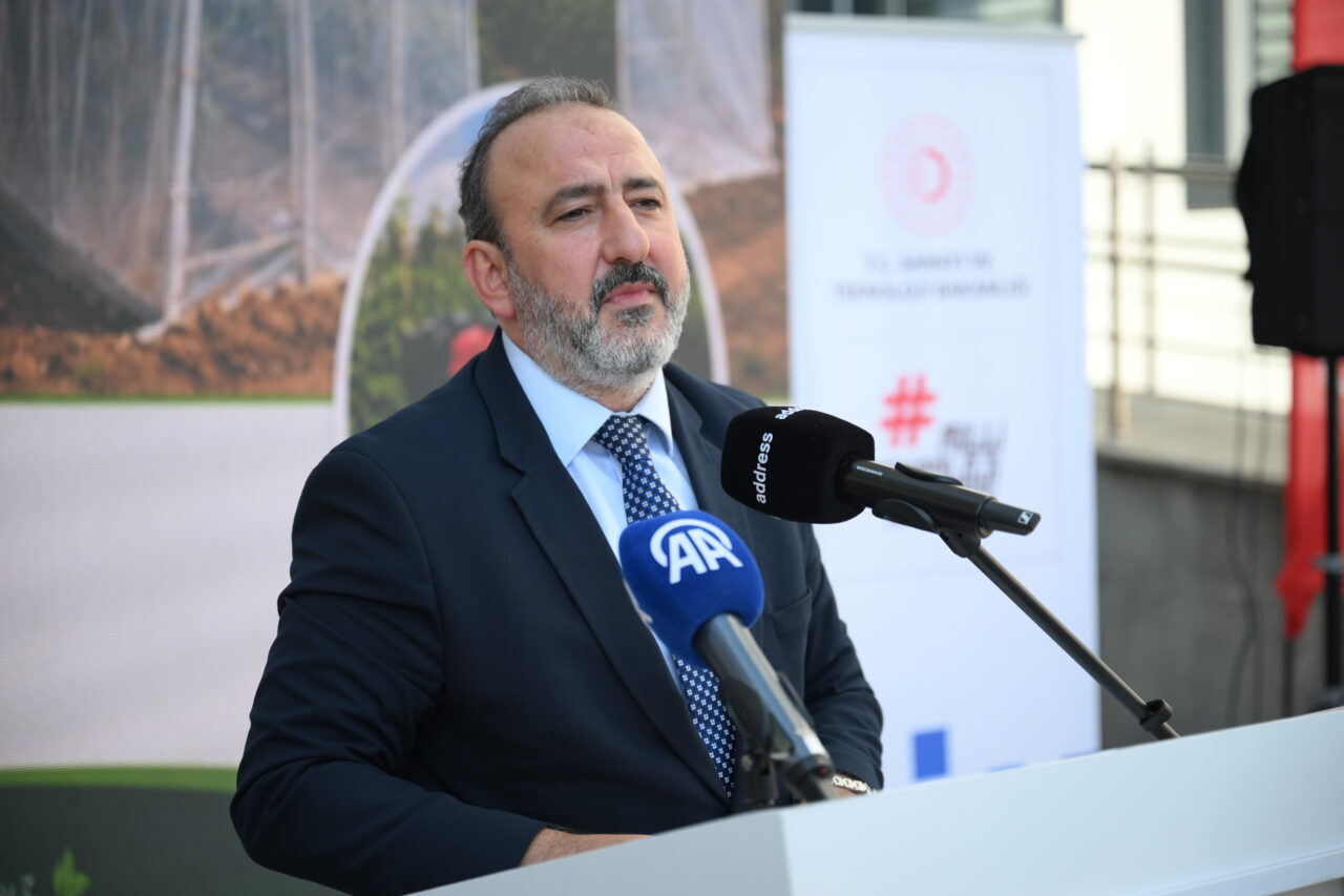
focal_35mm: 70
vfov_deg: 19.5
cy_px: 448
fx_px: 2613
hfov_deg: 28.8
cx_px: 672
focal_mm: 70
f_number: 2.8
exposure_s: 1/400
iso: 64
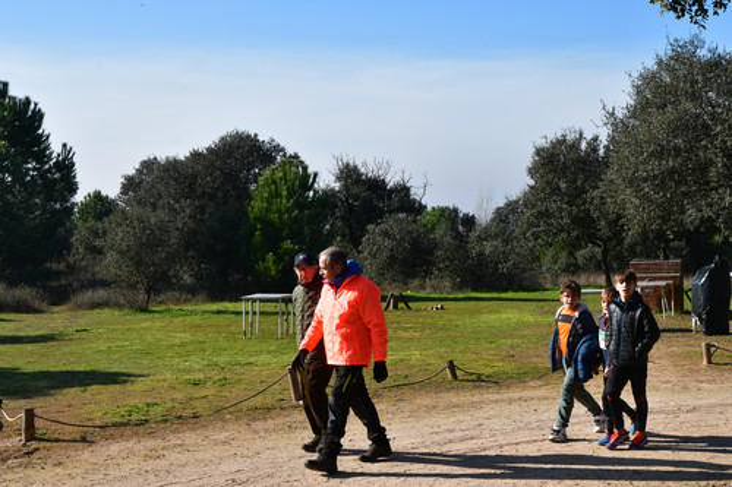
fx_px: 1220
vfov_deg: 22.6
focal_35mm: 60
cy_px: 244
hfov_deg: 33.4
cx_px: 366
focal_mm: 40
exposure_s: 1/320
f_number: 10
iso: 200
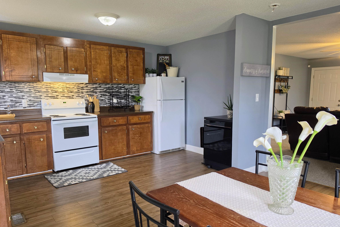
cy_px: 124
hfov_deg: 73.7
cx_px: 170
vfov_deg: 53.1
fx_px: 227
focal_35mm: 24
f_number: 1.4
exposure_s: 1/120
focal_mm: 6.5
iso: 160
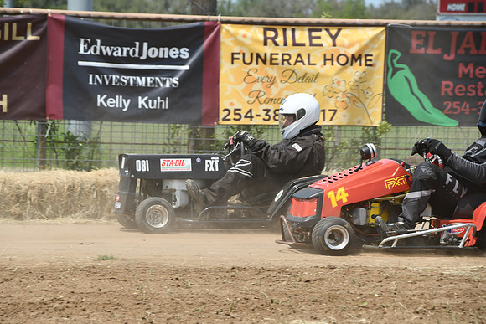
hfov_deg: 7.9
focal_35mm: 262
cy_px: 162
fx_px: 3538
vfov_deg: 5.2
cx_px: 243
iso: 140
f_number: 8
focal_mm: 175
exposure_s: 1/500
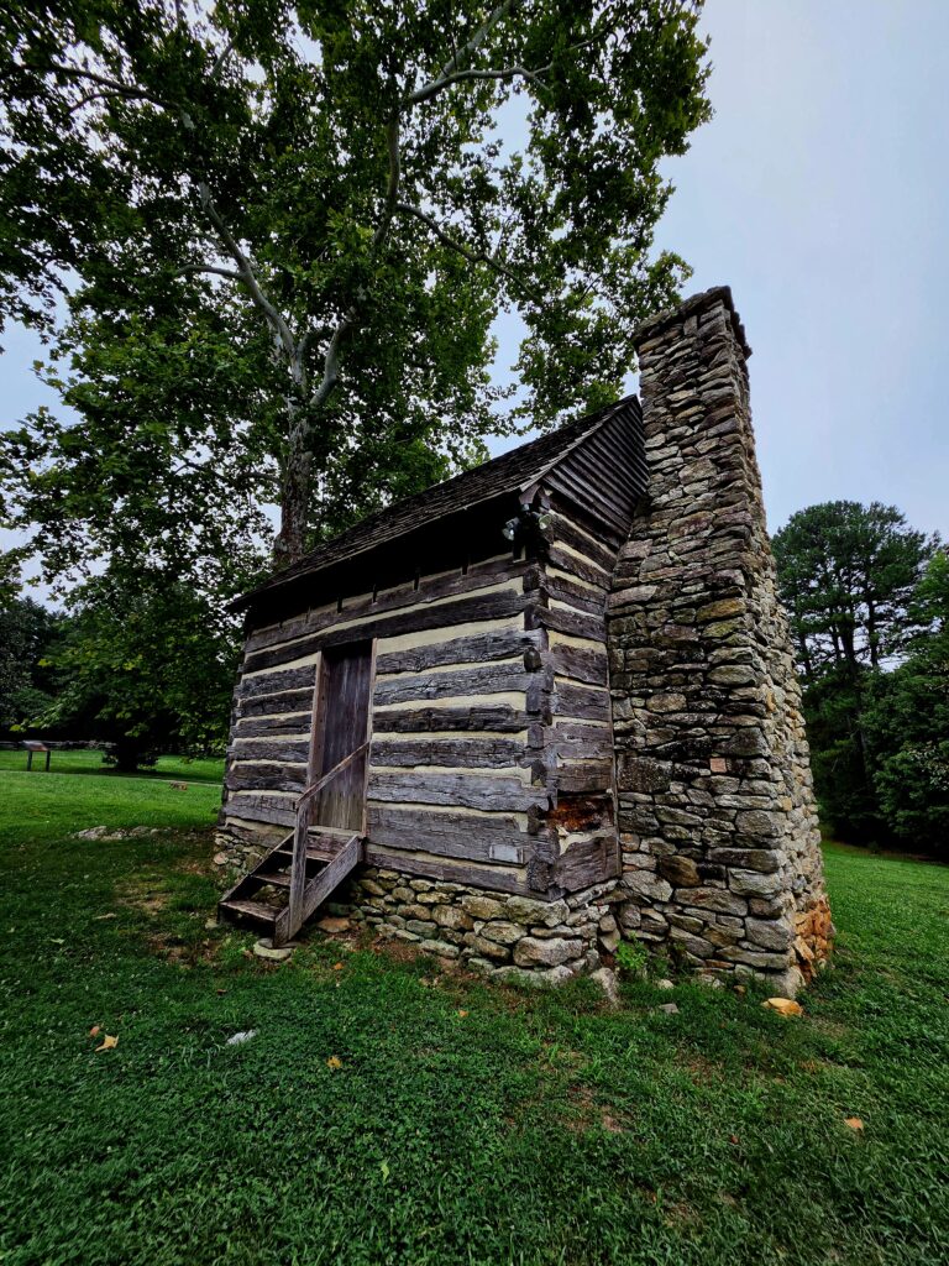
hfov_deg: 89.9
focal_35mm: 13
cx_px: 474
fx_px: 475
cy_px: 633
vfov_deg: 106.2
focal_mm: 2.2
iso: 100
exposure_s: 1/1000
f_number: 2.2
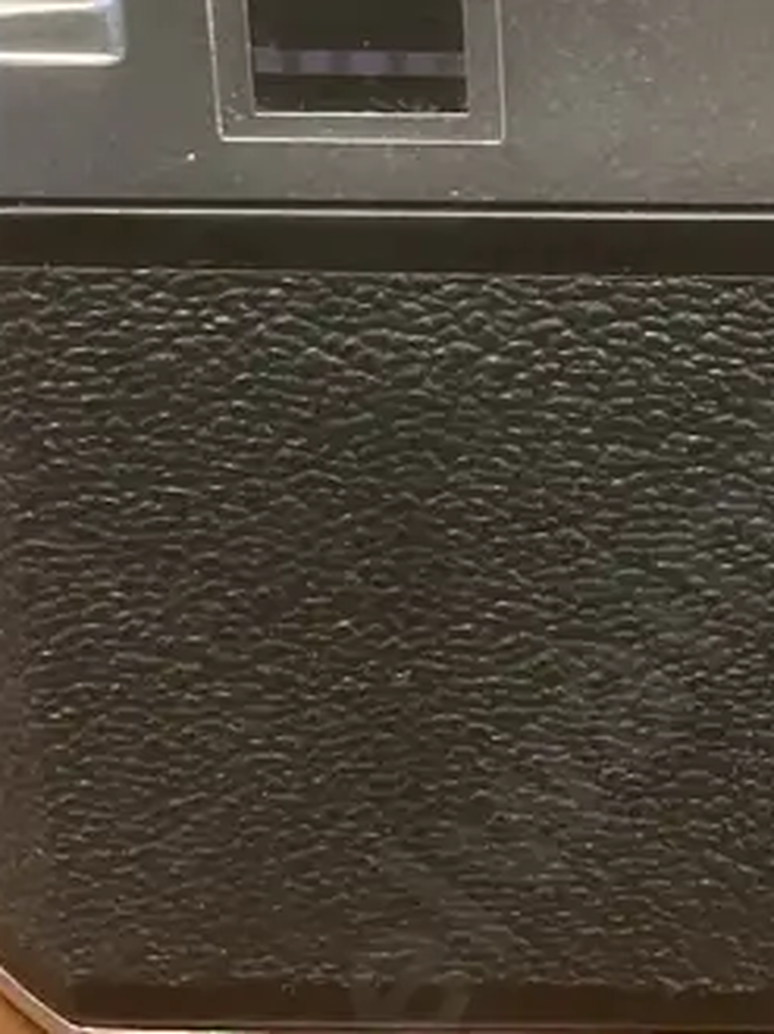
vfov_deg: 22.5
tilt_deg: -22.0
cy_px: 486
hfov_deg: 16.6
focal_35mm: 87
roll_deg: -0.9
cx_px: 783
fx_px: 2597
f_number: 1.8
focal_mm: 3.99
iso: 320
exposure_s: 1/33
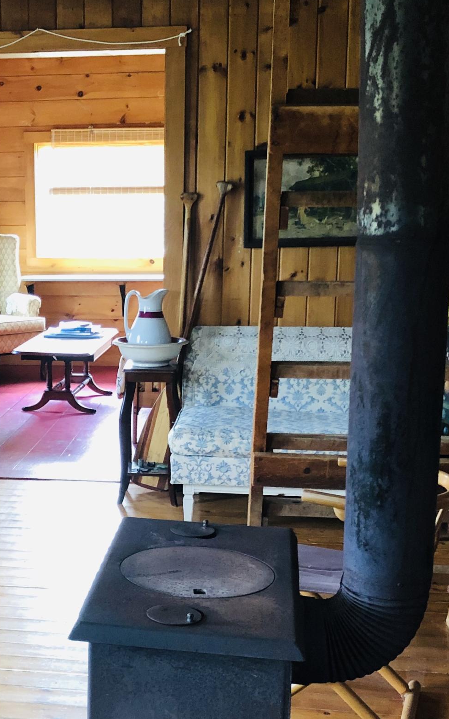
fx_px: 1116
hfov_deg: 22.3
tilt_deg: -12.4
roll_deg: +1.3
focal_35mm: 57
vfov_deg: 35.5
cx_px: 65
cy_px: 455
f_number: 1.8
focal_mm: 3.99
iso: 64
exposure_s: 1/15
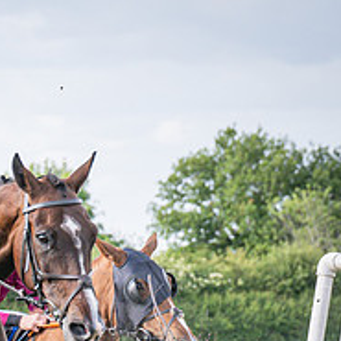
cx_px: -139
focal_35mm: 382
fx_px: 4257
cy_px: 438
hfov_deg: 4.6
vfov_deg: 4.6
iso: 400
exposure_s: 1/1250
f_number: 4
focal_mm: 70
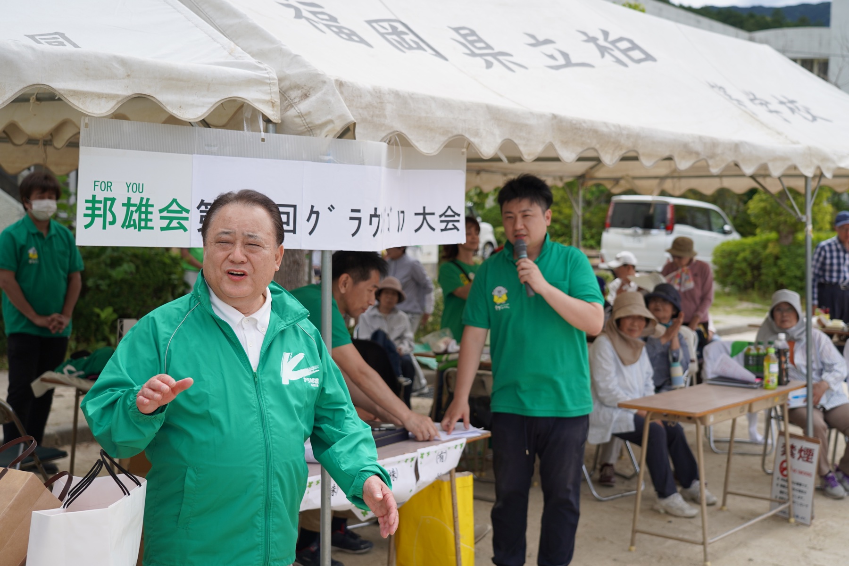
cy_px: 283
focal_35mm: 46
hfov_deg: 42.7
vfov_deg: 29.2
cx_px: 424
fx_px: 1085
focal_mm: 46
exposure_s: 1/1000
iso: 100
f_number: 4.5
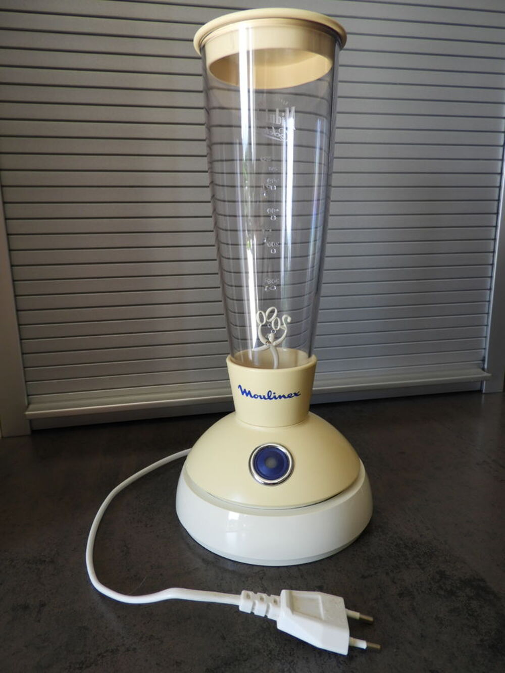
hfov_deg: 56.8
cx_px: 252
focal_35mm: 24
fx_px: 467
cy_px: 336
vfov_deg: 71.6
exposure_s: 1/40
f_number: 3.3
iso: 100
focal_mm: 4.3
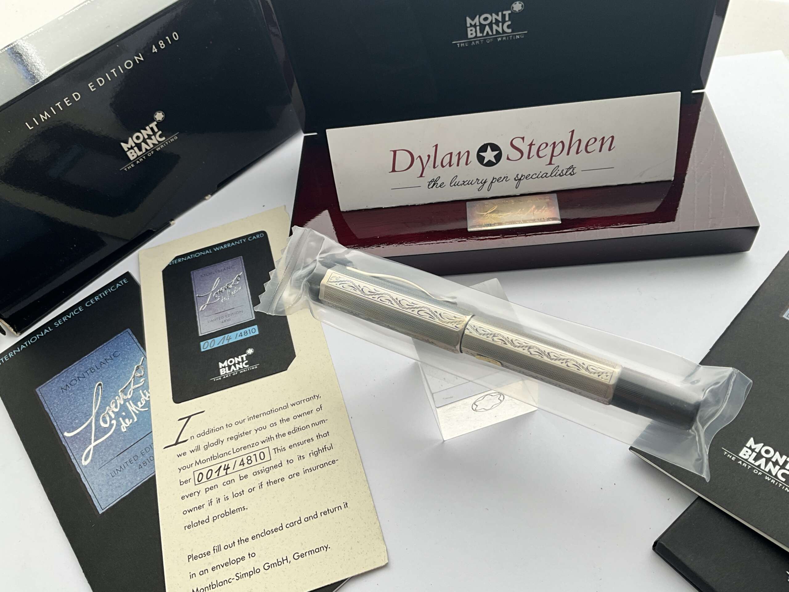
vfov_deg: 48.2
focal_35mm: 29
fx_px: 661
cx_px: 394
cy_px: 296
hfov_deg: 61.7
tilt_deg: -53.7
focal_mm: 3
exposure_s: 1/122
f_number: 1.8
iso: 16
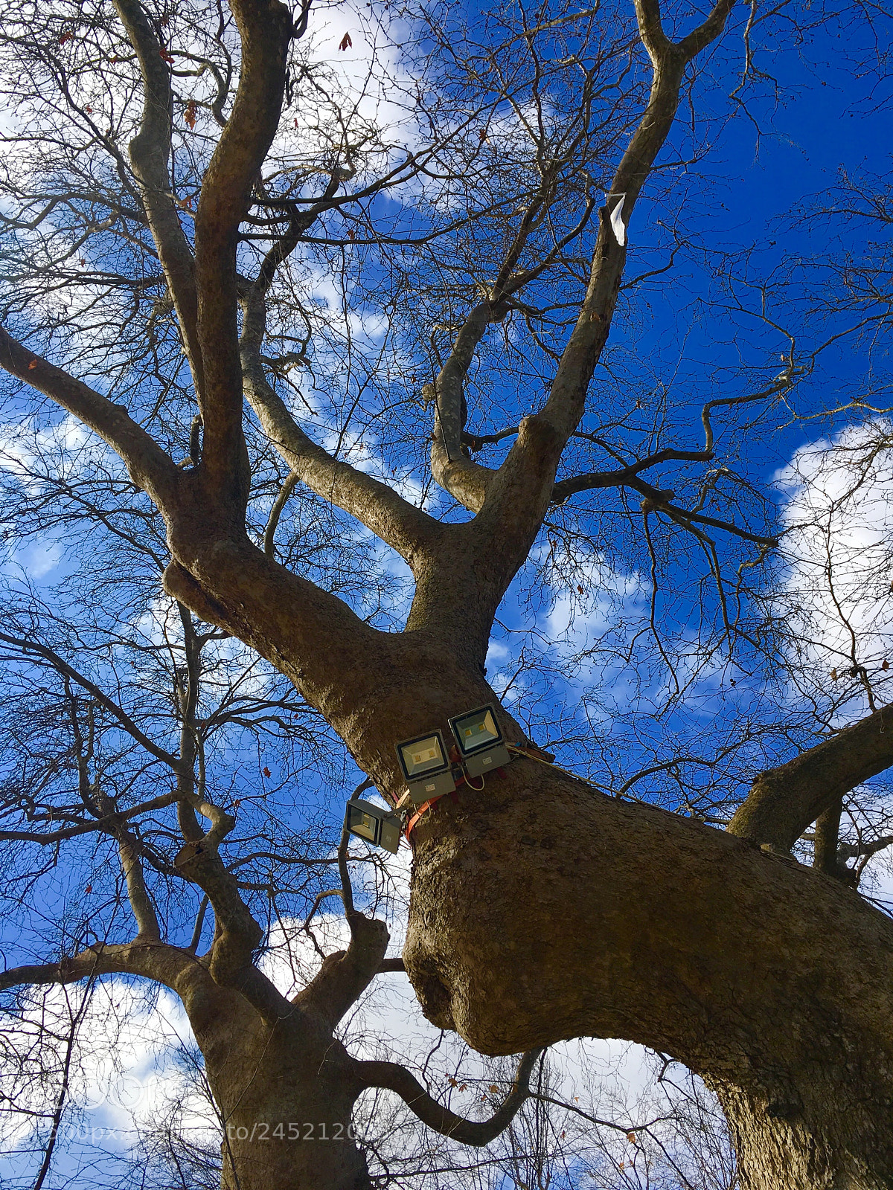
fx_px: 997
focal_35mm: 29
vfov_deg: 61.7
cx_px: 446
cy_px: 595
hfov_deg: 48.2
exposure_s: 1/1399
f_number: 2.2
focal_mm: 4.15
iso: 25
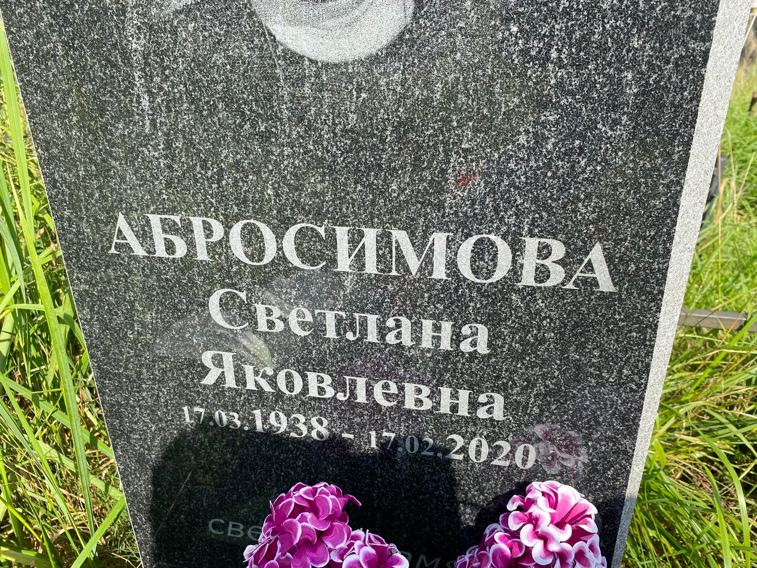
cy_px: 284
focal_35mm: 26
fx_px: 569
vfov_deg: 53.1
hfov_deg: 67.3
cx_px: 378
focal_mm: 4.25
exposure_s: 1/965
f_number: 1.8
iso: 32
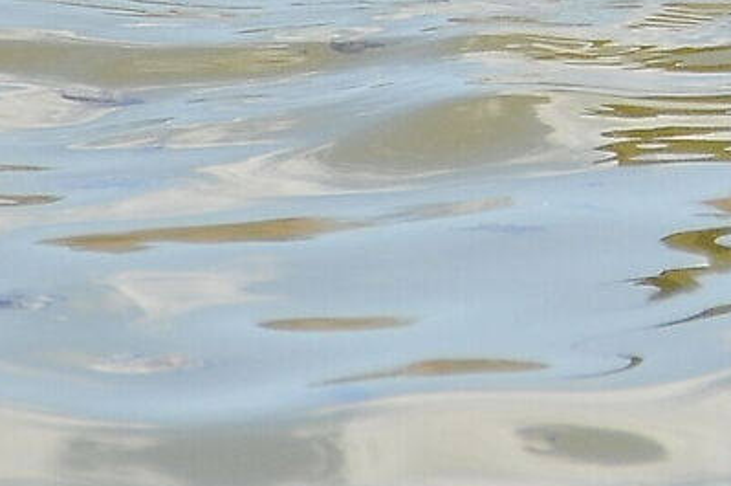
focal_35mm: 5412
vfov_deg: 0.3
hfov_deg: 0.4
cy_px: -416
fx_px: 109758
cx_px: 1391
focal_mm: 600
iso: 400
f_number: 6.3
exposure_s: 1/1000
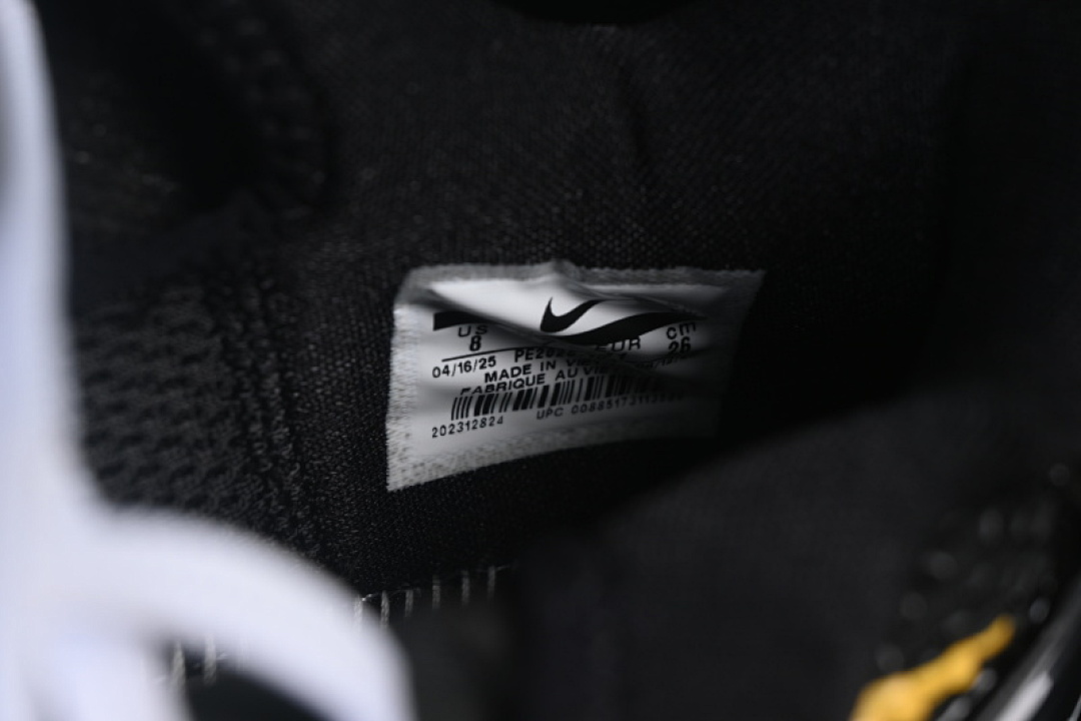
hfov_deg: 27.0
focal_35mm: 75
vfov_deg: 18.2
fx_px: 2252
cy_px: 360
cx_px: 540
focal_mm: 50
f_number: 6.3
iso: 160
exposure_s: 1/60
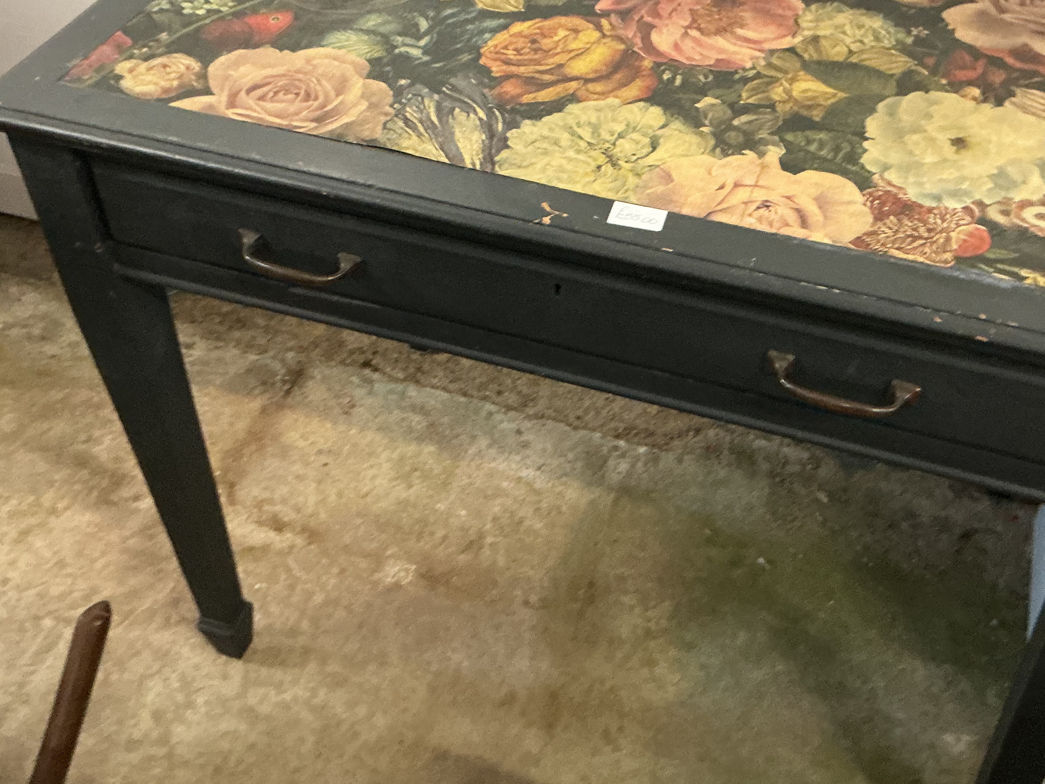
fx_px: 1238
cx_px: 579
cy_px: 272
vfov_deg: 34.9
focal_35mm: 41
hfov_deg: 45.7
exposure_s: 1/50
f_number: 1.8
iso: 160
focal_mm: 3
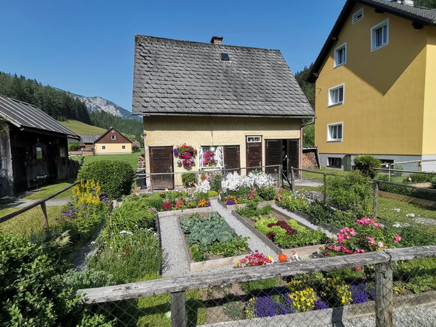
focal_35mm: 17
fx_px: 214
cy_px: 164
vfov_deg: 74.7
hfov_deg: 91.0
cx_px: 218
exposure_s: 1/1309
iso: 50
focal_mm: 1.78
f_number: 2.4
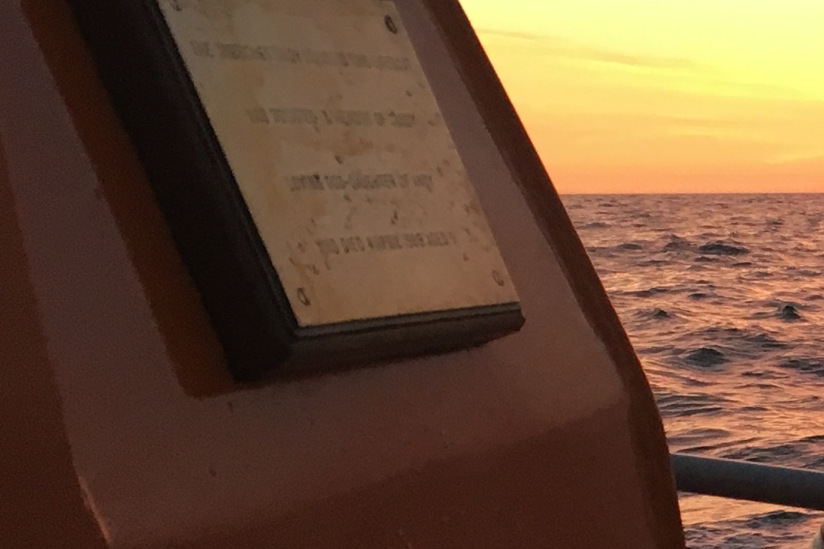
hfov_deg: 16.8
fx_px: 2540
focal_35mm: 111
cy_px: 584
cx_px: 1207
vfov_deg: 12.2
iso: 50
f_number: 2.2
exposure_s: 1/33
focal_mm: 4.15
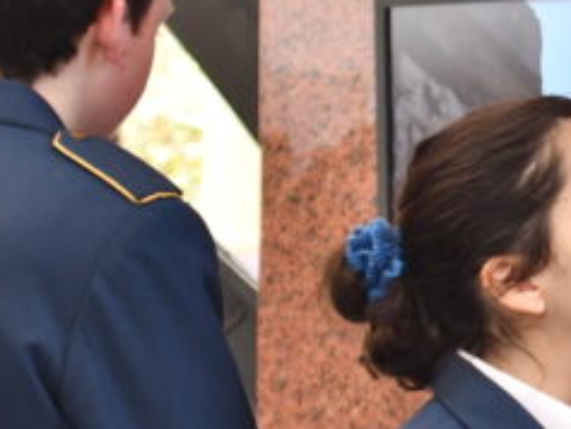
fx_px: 3598
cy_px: 200
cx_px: 819
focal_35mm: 218
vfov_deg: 6.8
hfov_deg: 8.9
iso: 1250
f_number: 3.5
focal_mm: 35
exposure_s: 1/125
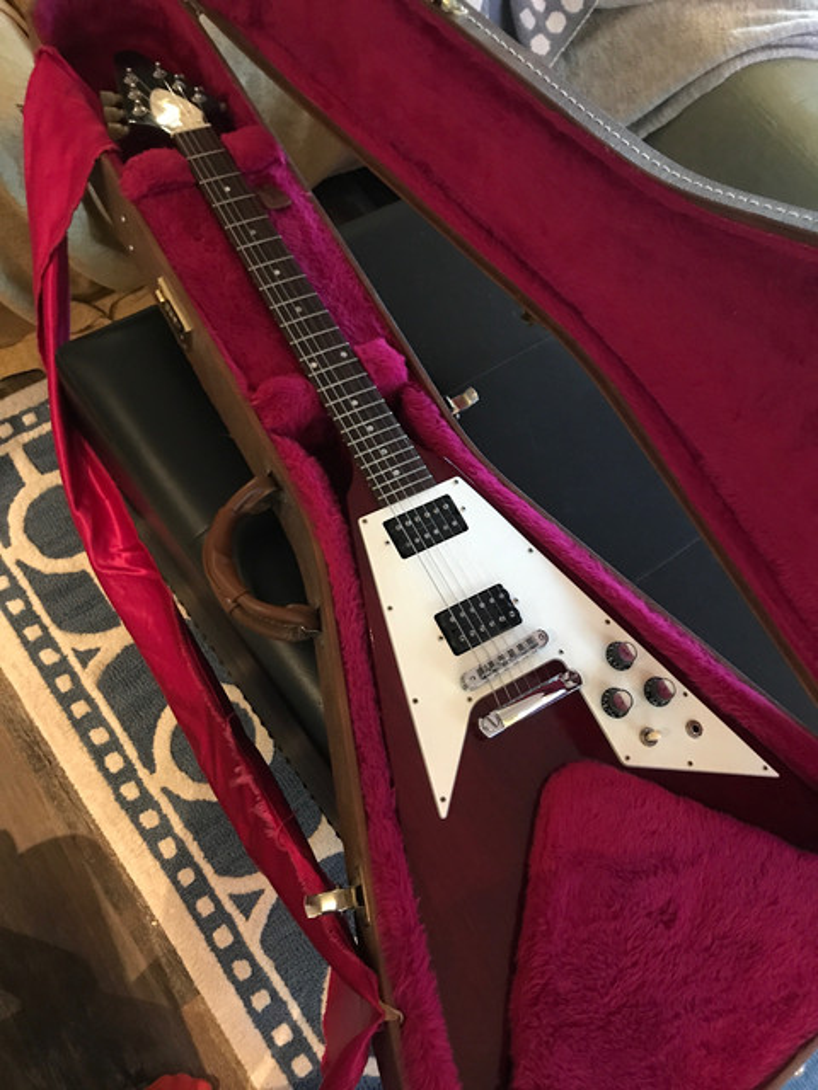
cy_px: 545
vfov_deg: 63.4
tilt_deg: -64.2
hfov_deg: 49.7
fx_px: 882
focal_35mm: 28
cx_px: 409
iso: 100
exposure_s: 1/5
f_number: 1.8
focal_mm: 3.99
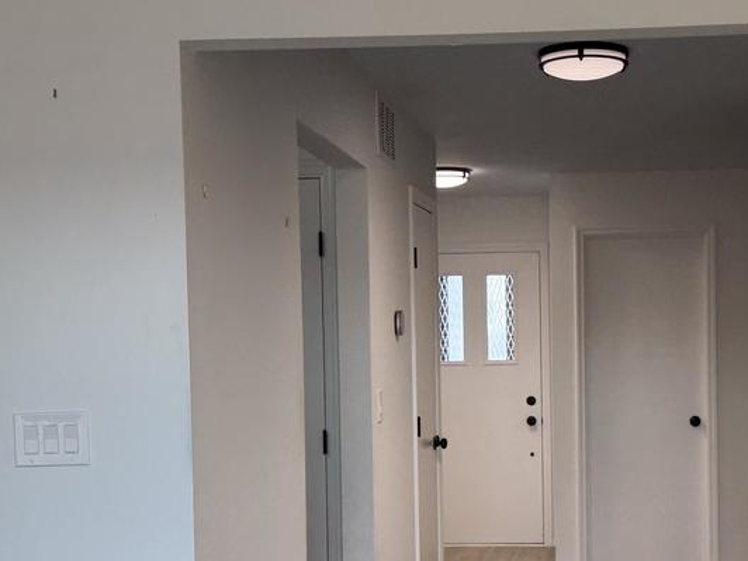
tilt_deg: -2.3
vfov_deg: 22.4
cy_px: 411
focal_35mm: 65
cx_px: 530
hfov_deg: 29.5
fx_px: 1405
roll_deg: +1.4
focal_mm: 6.76
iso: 100
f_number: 1.78
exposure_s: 1/177
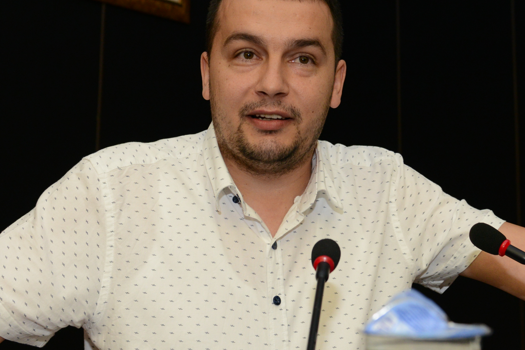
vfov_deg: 19.6
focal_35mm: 69
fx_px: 1006
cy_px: 85
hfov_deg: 29.1
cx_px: 325
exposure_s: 1/125
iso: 1250
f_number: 4.5
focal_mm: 32
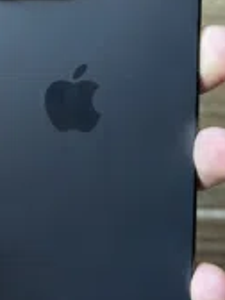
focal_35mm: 62
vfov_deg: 30.3
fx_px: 537
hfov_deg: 23.2
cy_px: 54
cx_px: 36
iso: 160
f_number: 1.5
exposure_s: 1/60
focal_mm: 5.7
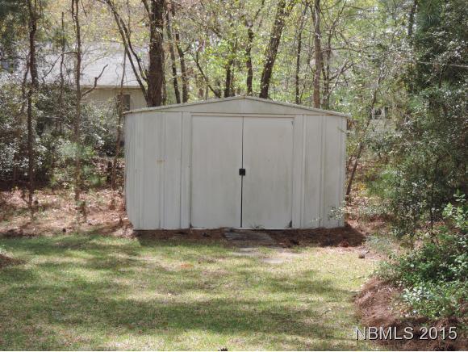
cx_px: 234
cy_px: 176
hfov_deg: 27.8
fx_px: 947
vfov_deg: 21.0
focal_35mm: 70
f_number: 3.9
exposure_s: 1/200
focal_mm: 12.4
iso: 80
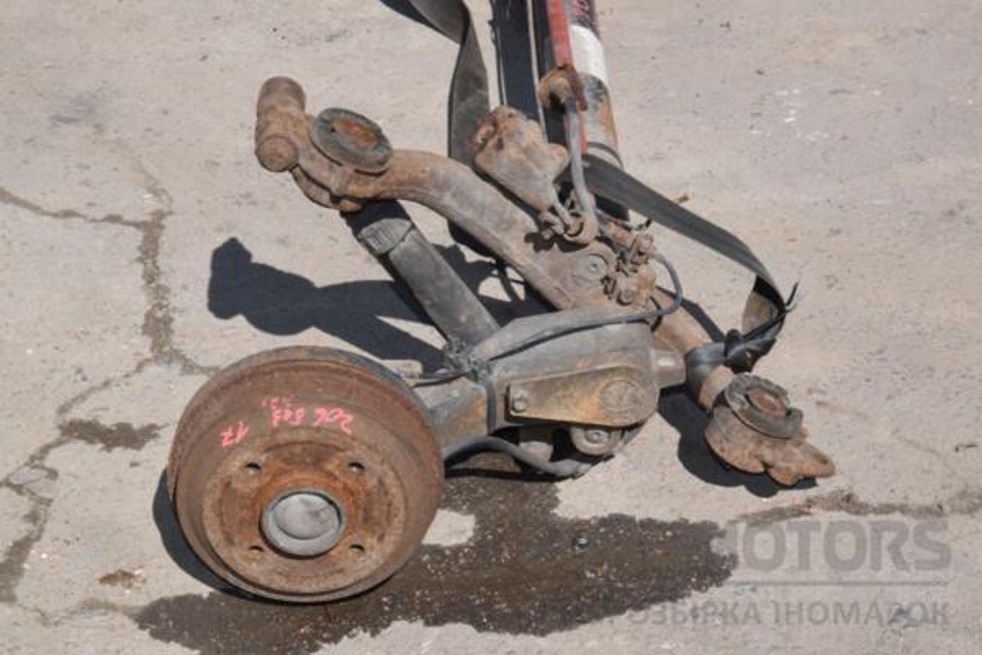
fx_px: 2373
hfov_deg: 23.4
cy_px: 328
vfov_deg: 15.7
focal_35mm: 87
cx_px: 491
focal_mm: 58
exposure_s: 1/200
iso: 800
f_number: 29
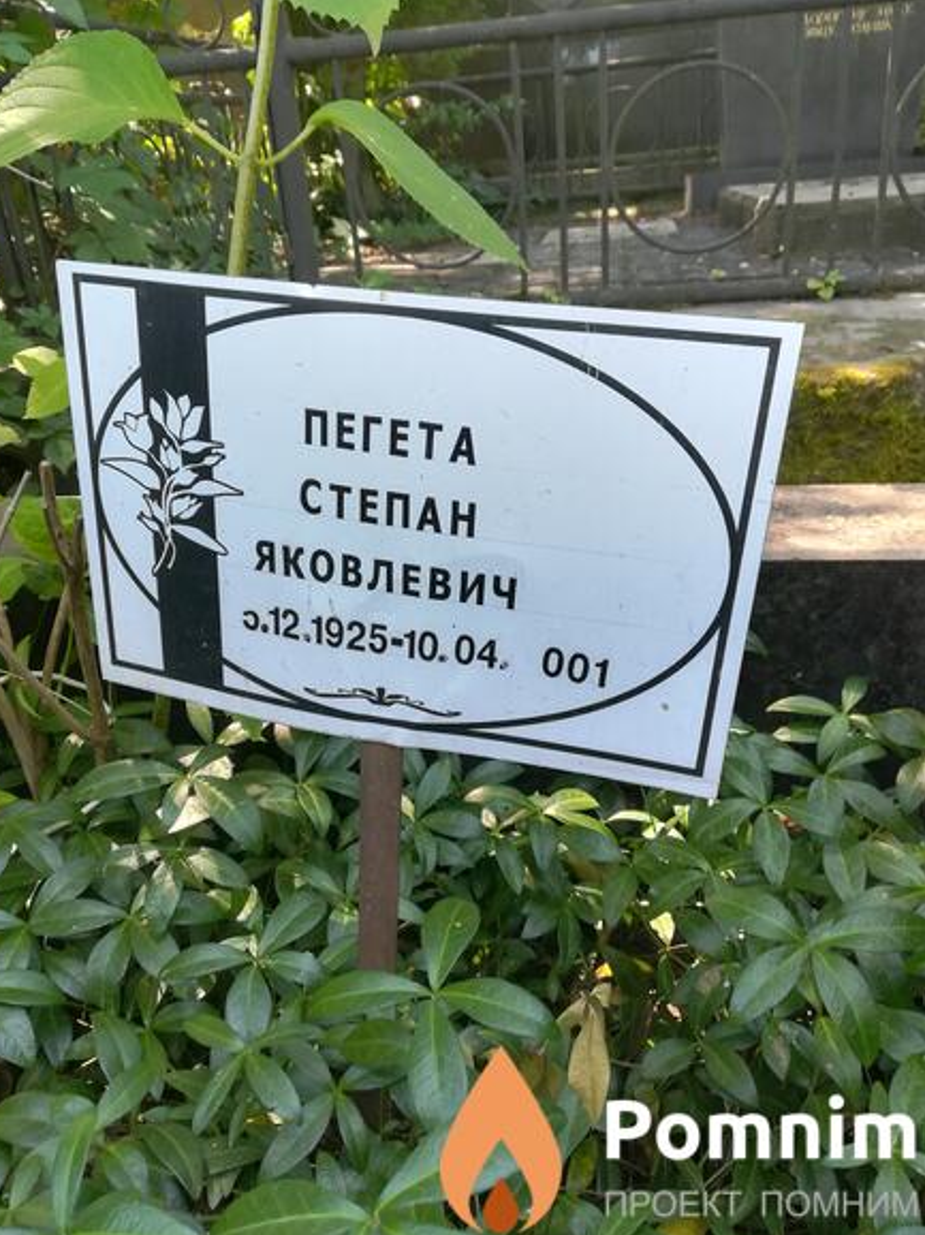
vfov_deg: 65.3
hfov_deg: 51.3
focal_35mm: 27
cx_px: 451
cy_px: 603
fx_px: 963
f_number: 2.2
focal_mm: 3.83
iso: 50
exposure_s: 1/60
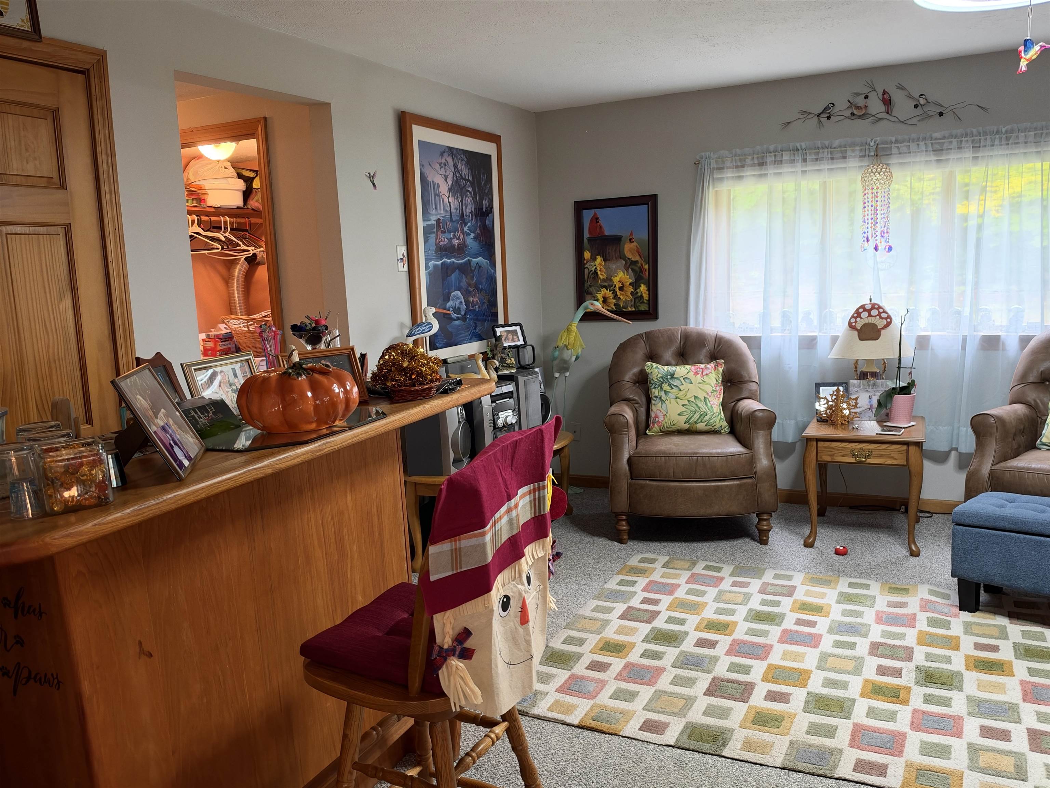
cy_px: 394
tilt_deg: -9.0
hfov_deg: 65.3
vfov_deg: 51.4
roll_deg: +3.1
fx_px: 819
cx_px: 525
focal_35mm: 27
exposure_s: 1/60
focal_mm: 6.93
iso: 500
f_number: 1.48
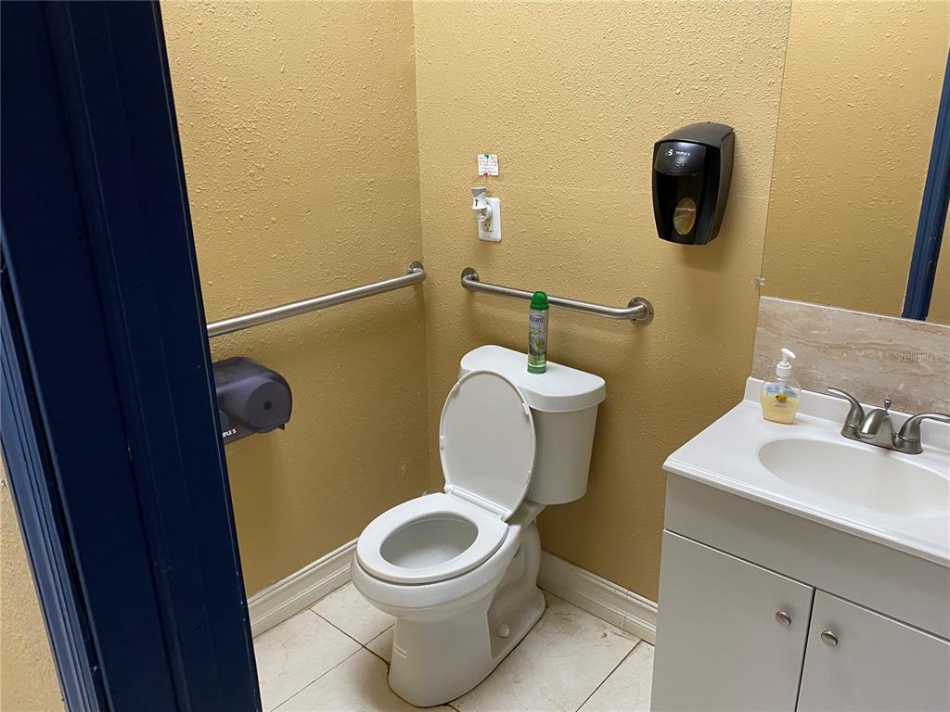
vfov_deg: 53.1
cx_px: 475
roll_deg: +1.4
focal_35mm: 26
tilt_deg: -19.3
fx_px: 714
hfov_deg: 67.3
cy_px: 356
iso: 200
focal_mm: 4.25
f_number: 1.8
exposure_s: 1/60
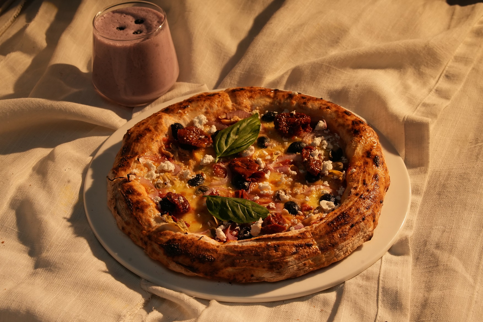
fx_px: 939
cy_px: 161
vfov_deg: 19.5
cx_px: 242
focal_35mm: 70
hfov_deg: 28.8
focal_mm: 70
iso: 1250
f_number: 11
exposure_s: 1/160
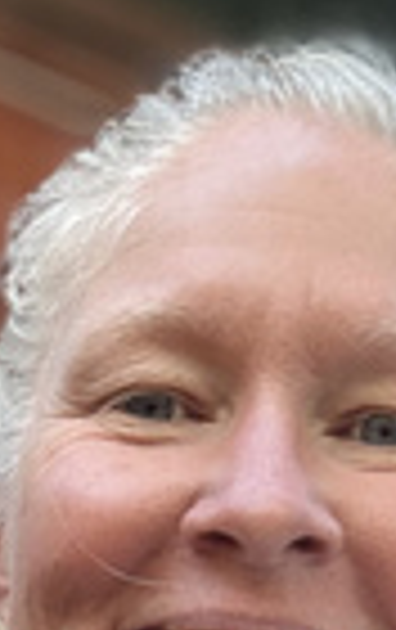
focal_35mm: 116
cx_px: 18
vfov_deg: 17.2
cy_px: 734
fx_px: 1995
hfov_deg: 11.2
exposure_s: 1/86
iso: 80
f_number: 1.9
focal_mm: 2.69
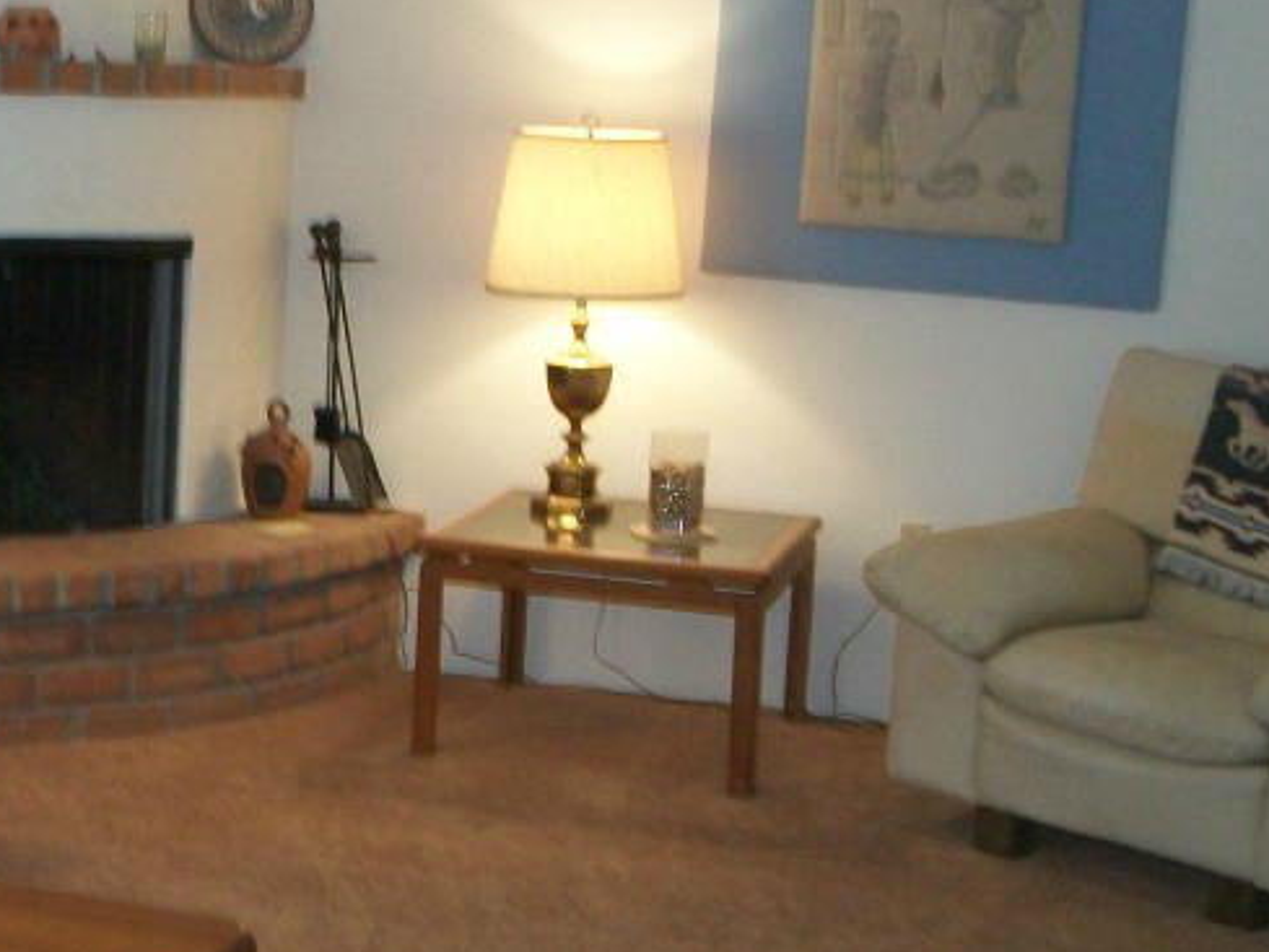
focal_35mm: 67
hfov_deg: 28.4
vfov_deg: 21.9
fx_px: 2457
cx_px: 257
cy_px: 488
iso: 160
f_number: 2.9
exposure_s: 1/30
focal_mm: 5.7
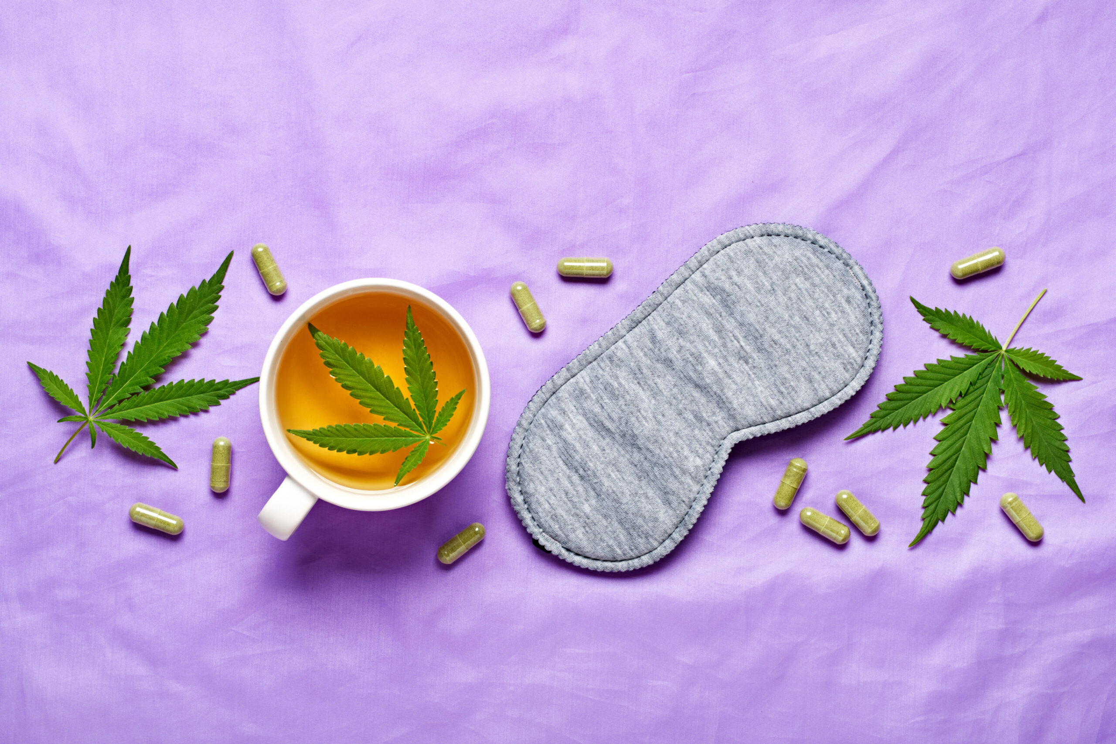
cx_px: 558
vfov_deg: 18.2
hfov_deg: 27.0
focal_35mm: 75
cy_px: 372
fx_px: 2325
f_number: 9
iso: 100
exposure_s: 1/125
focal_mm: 50
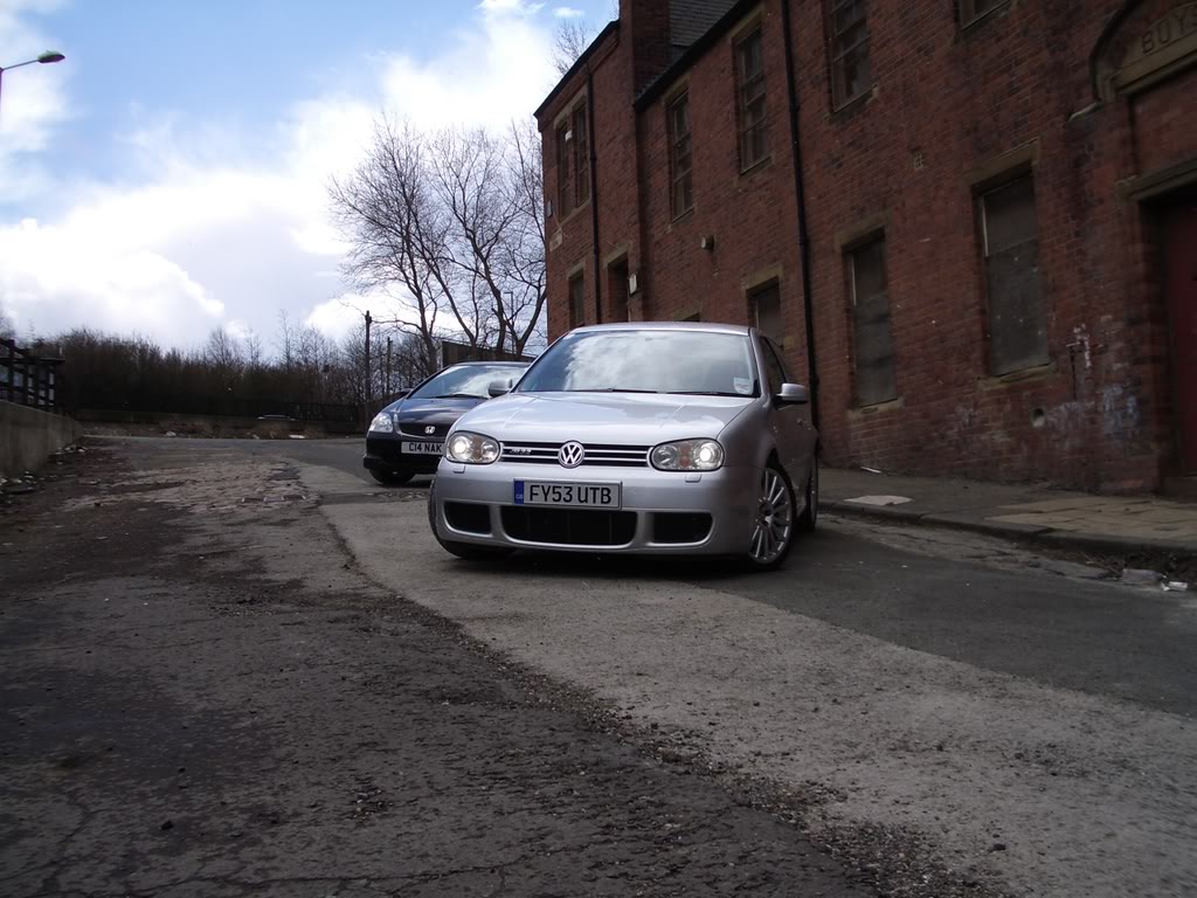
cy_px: 449
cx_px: 598
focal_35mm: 35
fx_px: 1210
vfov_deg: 40.7
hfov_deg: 52.6
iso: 80
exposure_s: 1/400
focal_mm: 5.8
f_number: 4.3
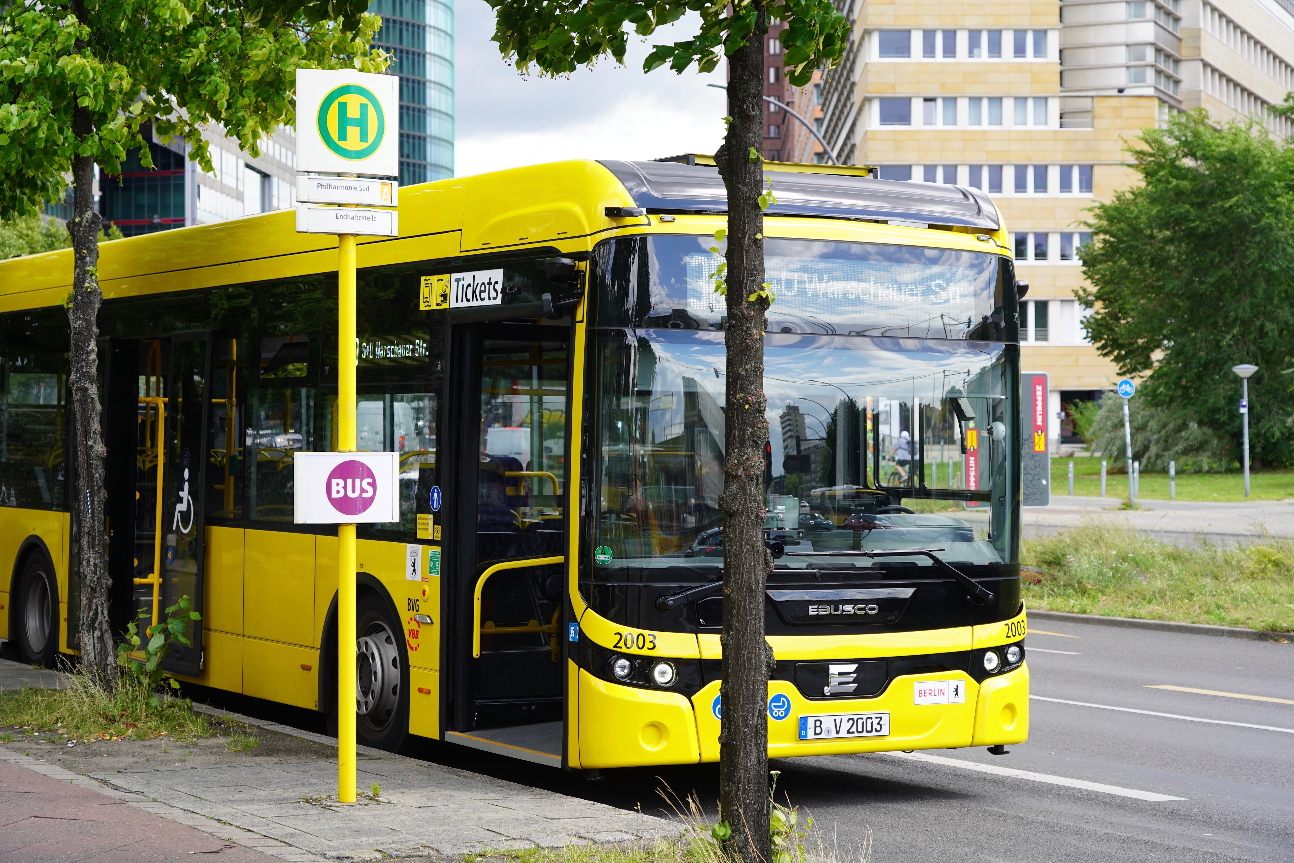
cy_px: 432
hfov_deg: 28.8
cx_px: 647
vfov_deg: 19.5
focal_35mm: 70
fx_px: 2516
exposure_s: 1/125
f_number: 5.6
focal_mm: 70
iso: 100
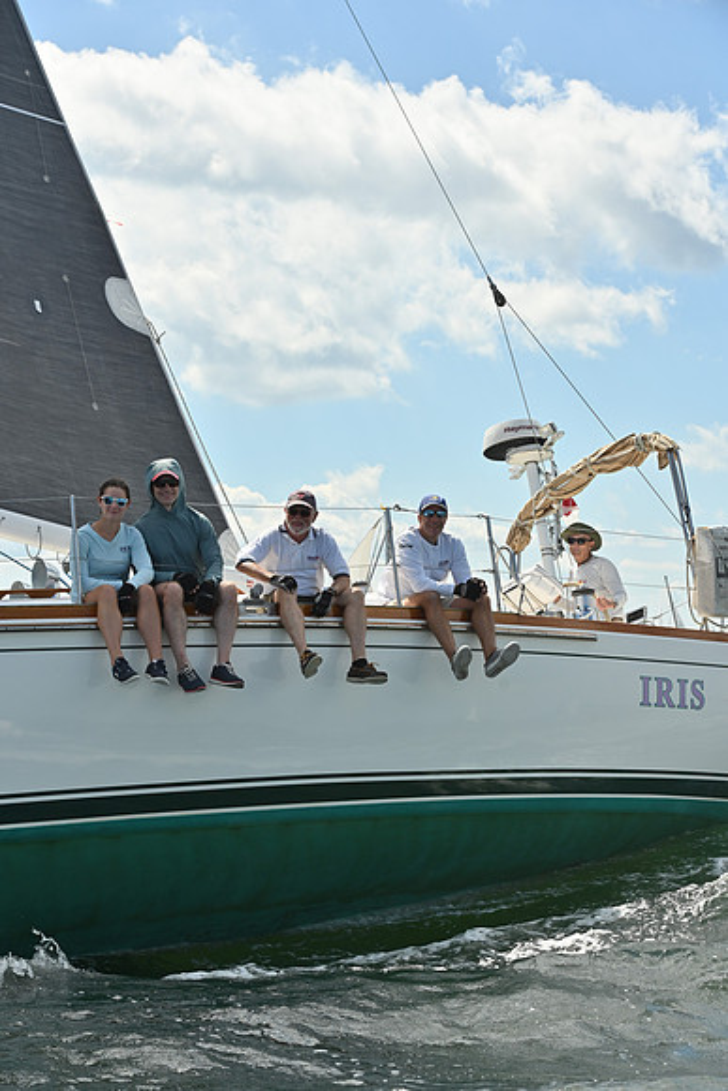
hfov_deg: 19.5
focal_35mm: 70
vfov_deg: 28.8
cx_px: 364
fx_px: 2122
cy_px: 546
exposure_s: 1/1250
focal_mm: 70
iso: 250
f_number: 7.1
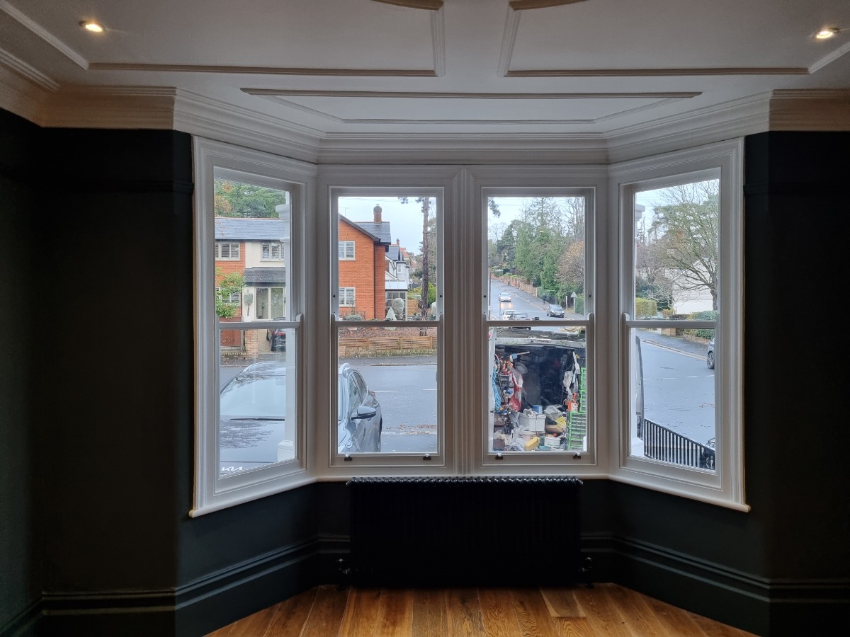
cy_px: 318
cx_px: 425
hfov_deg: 67.3
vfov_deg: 53.1
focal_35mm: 26
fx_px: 638
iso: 200
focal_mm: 5.4
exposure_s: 1/100
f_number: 1.8
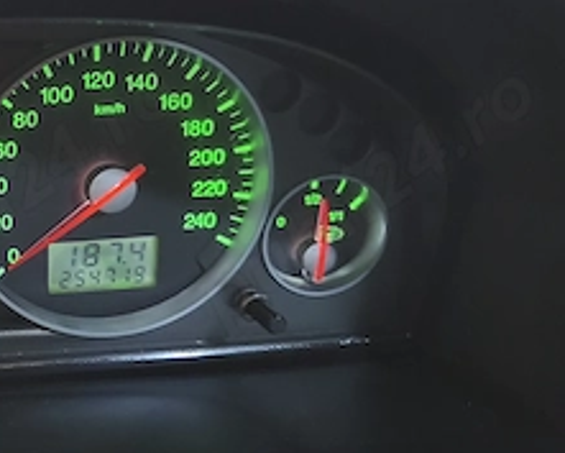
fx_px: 1020
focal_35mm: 61
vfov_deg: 25.0
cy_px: 225
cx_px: -171
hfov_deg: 26.3
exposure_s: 1/20
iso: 3200
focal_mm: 6.18
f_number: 1.65
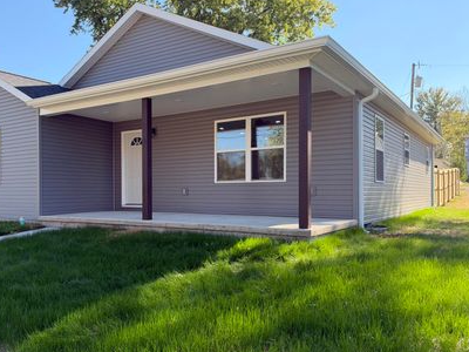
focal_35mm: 30
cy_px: 191
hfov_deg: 59.4
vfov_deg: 46.8
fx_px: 406
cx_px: 186
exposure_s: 1/1027
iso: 80
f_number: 1.8
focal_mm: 6.93
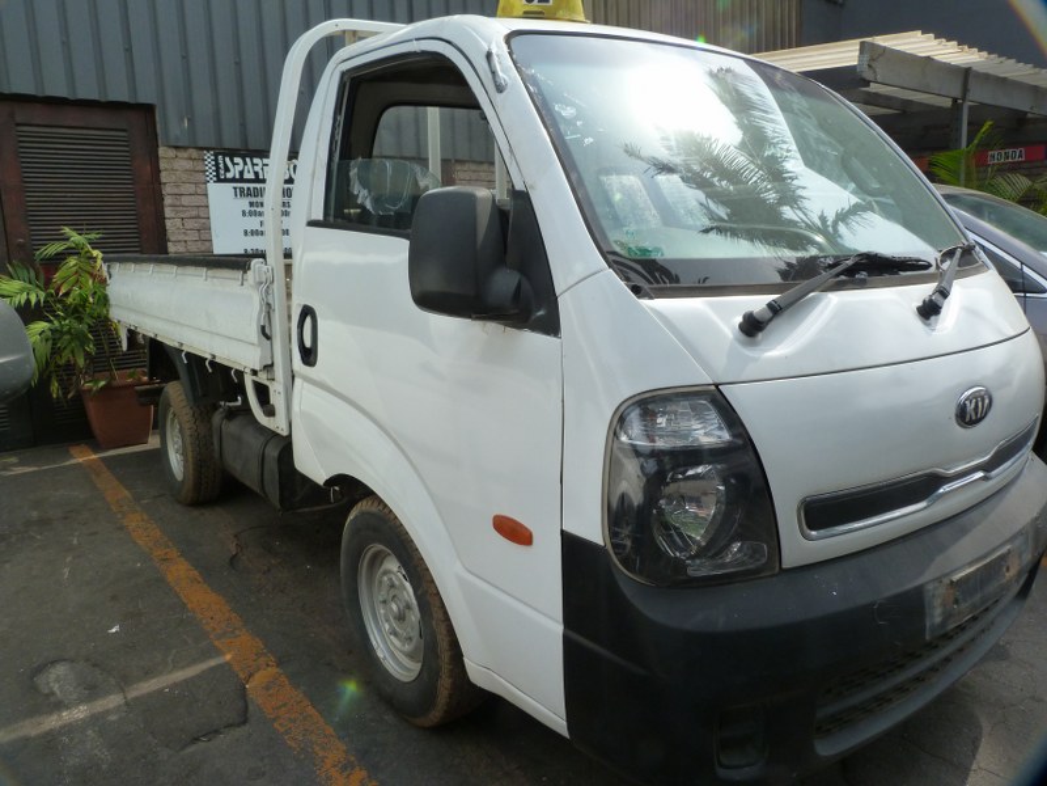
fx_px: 756
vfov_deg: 54.9
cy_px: 393
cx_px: 524
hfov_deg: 69.4
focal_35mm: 25
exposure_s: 1/200
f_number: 5
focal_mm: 4.5
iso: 125
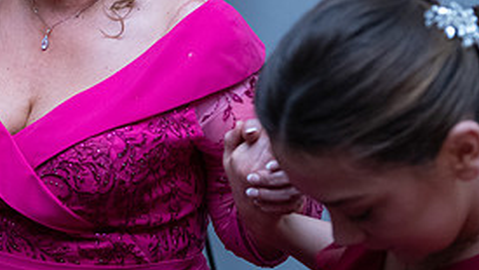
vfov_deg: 10.4
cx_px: 14
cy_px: -27
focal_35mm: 115
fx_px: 1461
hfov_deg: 18.2
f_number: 3.5
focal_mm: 52
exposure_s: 1/160
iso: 1250
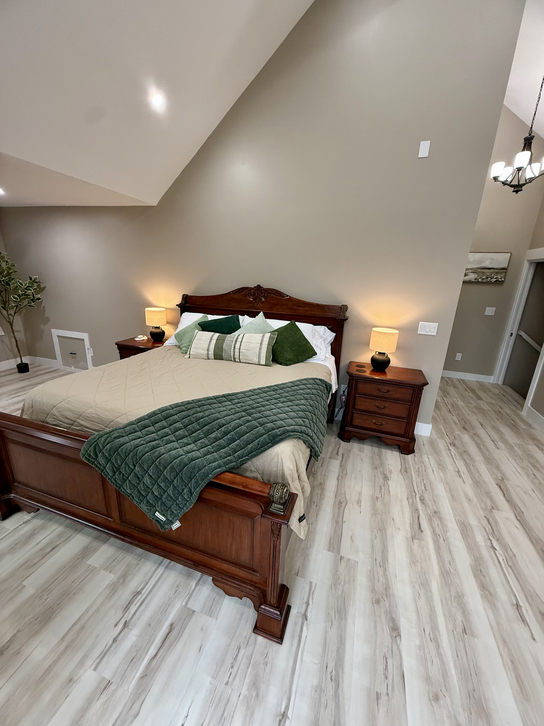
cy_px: 363
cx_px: 272
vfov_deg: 102.1
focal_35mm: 14
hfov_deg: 85.7
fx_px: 293
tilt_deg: -15.9
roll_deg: -2.7
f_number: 2.2
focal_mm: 2.22
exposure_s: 1/60
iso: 250
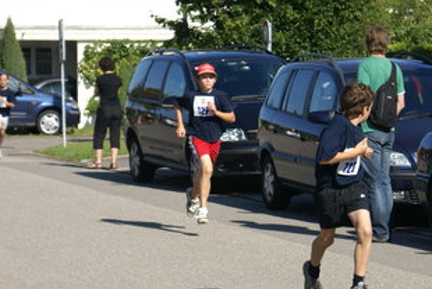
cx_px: 277
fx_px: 2197
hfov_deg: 11.2
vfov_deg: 7.5
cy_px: 187
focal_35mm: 183
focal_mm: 70
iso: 100
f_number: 6.3
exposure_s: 1/320
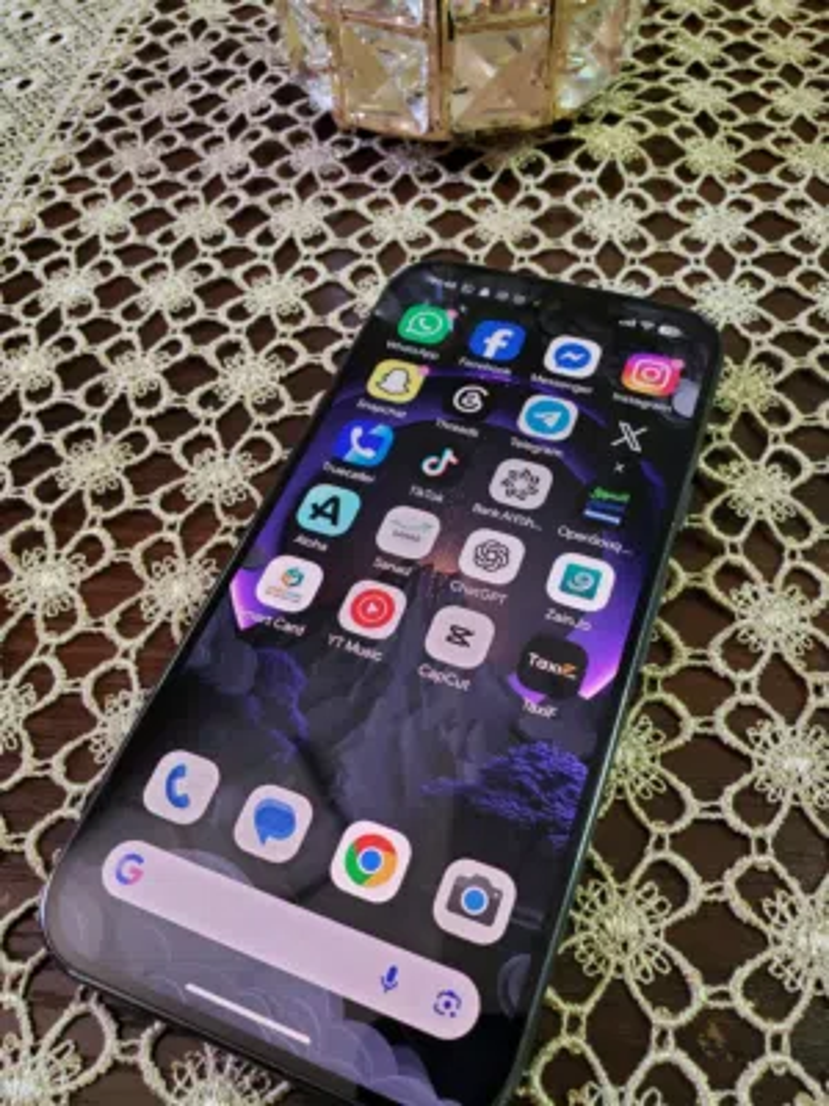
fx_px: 830
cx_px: 414
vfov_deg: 67.3
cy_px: 553
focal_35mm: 26
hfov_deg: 53.1
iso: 250
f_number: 2.4
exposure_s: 1/27
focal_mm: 4.3
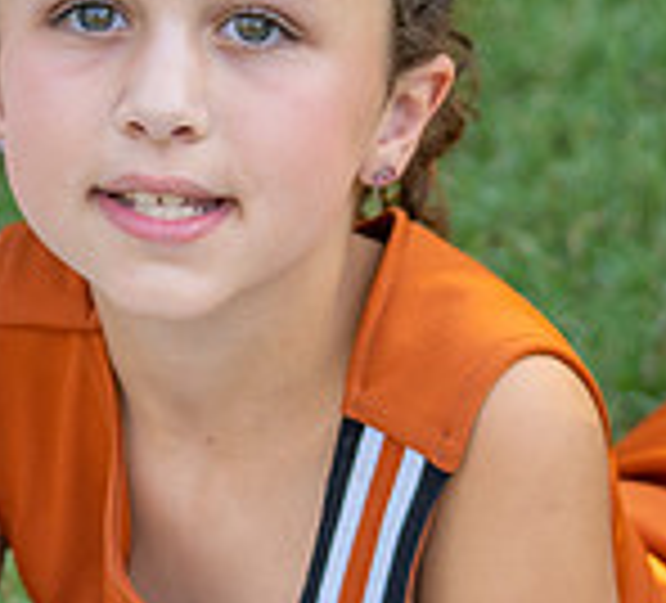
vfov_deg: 4.8
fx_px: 7184
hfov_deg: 5.3
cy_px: 258
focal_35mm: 346
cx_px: 206
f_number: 2.8
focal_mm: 76
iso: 200
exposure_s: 1/320
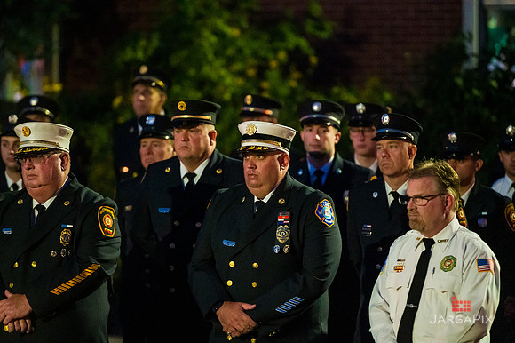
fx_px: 2859
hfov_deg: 10.3
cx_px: 258
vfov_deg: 6.9
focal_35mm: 200
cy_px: 172
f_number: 3.2
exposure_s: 1/50
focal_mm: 200
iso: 12800
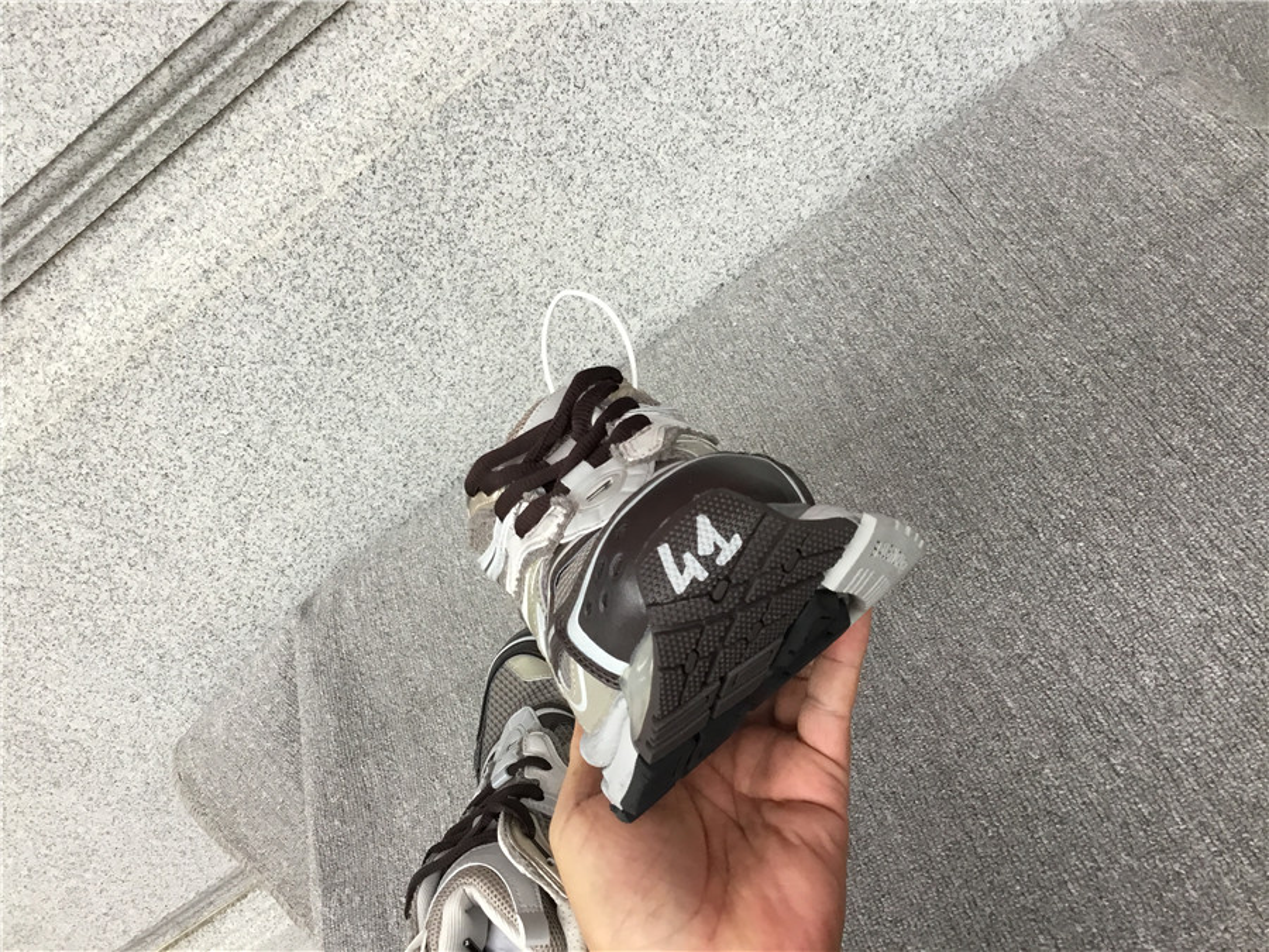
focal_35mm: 31
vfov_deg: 45.4
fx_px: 1136
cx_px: 634
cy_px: 476
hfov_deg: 58.4
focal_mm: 3.3
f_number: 2.4
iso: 25
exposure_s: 1/33
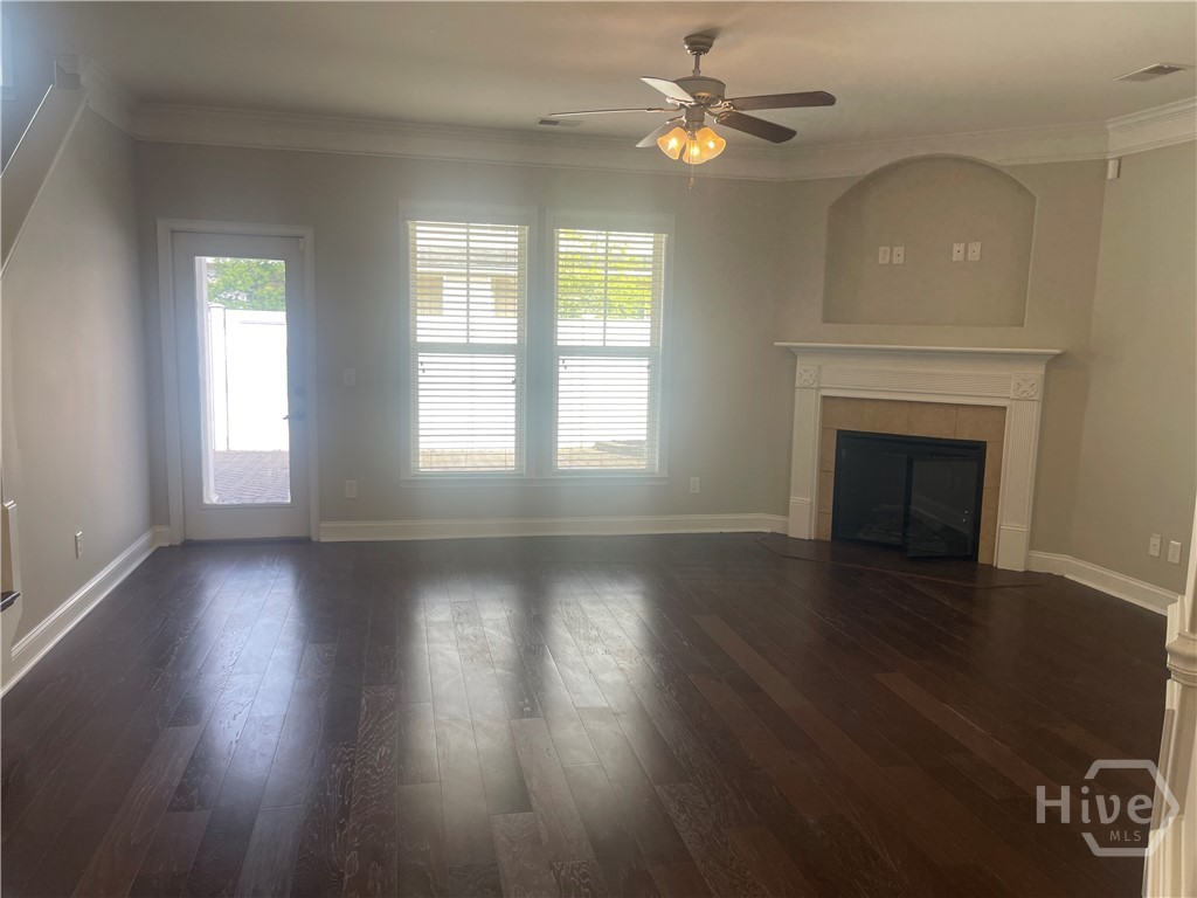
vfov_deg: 54.9
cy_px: 449
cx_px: 598
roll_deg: -1.6
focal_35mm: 25
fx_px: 864
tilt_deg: -7.8
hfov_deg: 69.4
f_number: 1.6
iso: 40
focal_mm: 5.1
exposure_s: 1/120
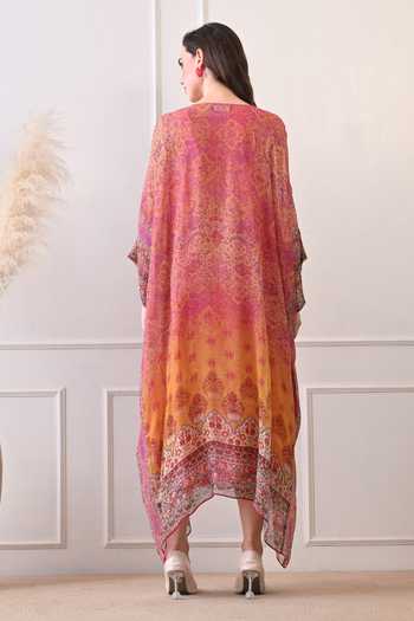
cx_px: 207
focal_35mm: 71
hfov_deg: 19.2
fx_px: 1225
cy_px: 310
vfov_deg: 28.5
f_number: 8
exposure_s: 1/160
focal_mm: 71
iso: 320
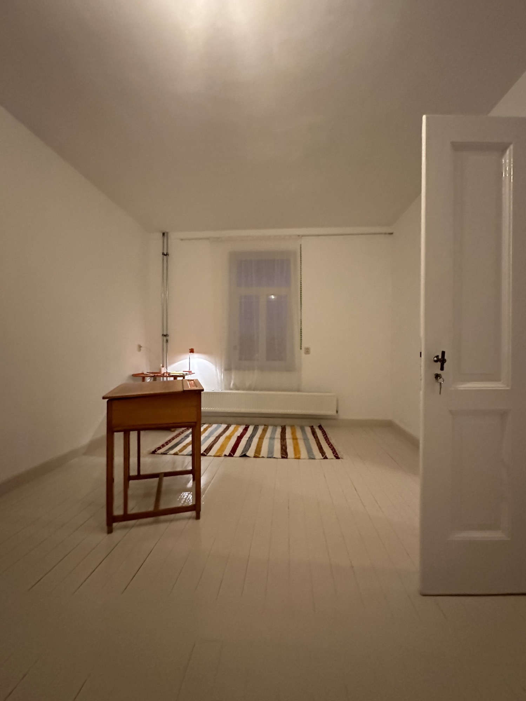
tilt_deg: -0.3
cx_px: 263
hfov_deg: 85.6
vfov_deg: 102.1
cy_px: 350
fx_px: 284
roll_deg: +1.0
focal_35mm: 14
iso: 1250
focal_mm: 2.22
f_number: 2.2
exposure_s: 1/50
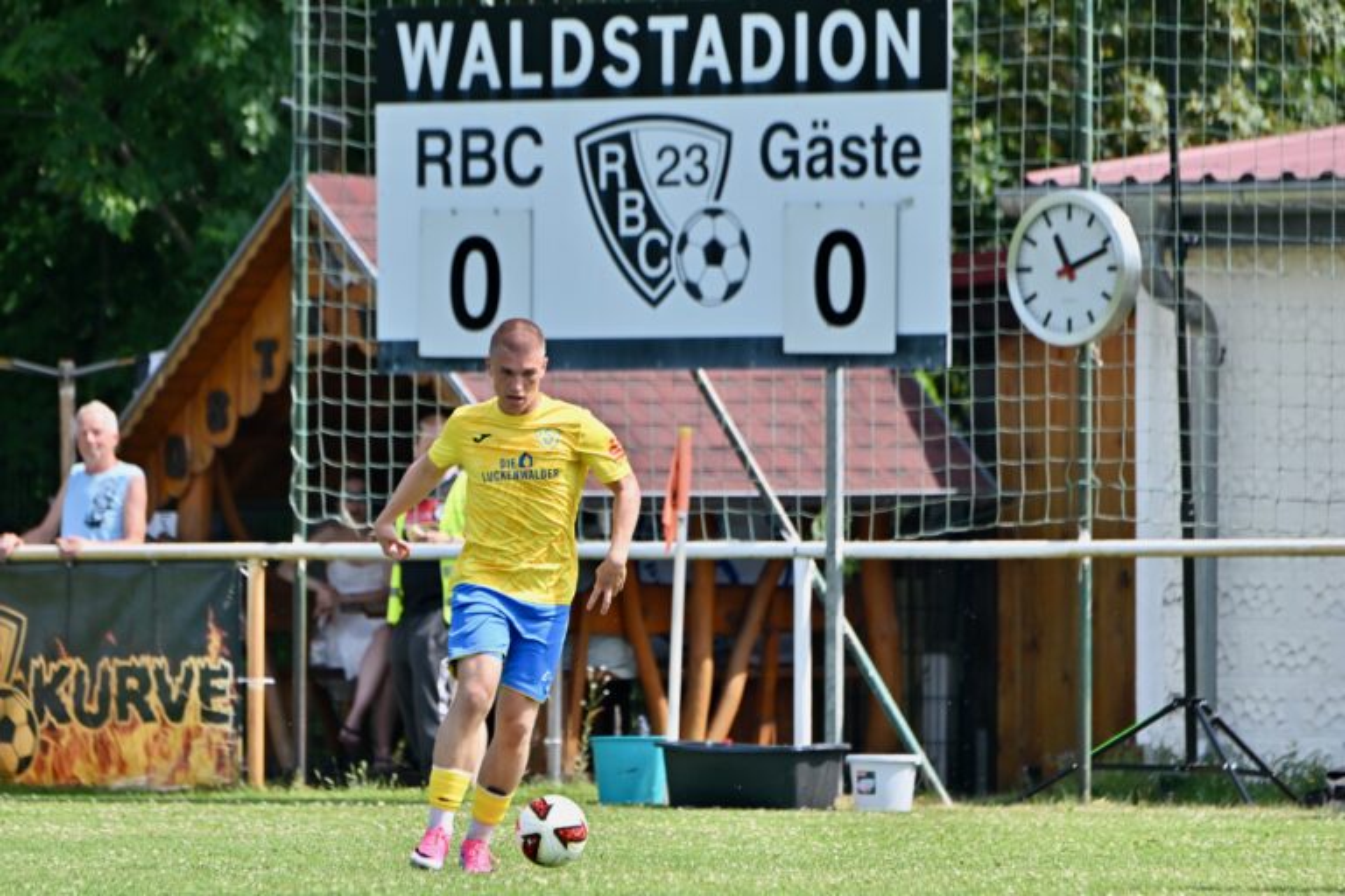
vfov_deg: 3.4
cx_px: 672
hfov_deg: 5.2
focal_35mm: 400
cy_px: 448
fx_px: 14943
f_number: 5.6
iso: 450
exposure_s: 1/1600
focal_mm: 400
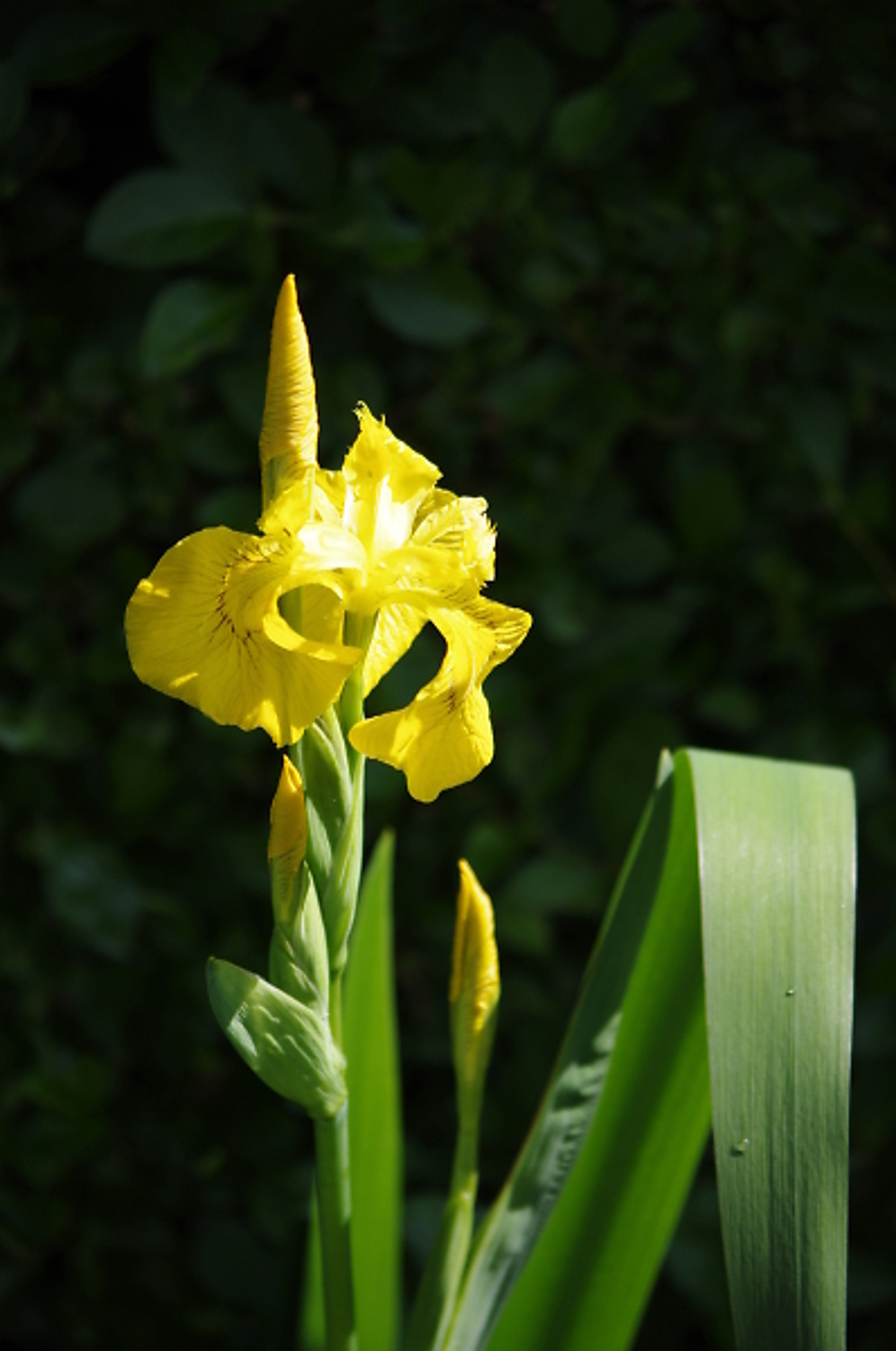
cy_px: 676
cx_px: 448
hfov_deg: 9.6
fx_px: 5319
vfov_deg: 14.5
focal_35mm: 142
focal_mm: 95
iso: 200
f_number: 5
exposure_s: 1/640
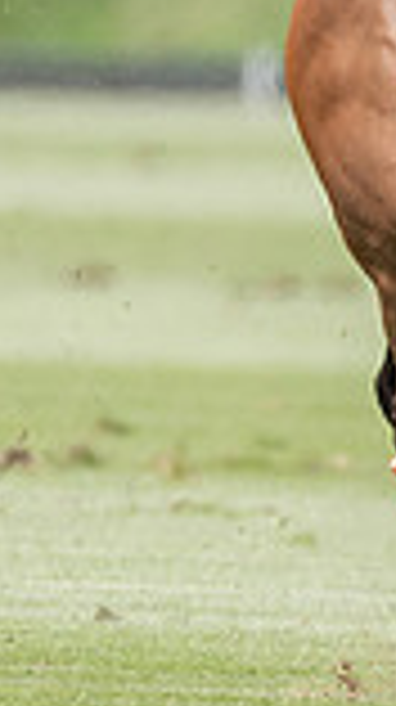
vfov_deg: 0.6
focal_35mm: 3758
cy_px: 93
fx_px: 70341
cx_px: 1236
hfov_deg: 0.3
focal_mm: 500
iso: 320
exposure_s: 1/2000
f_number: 4
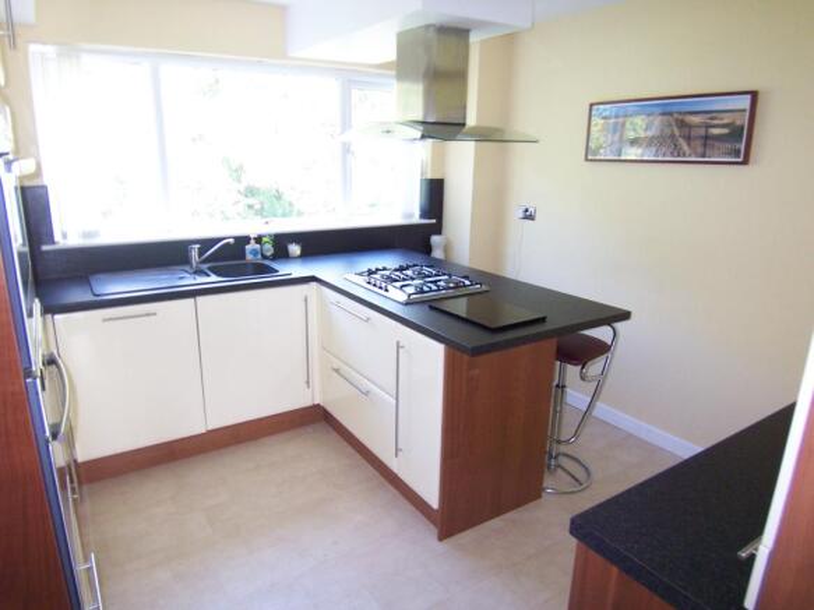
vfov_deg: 58.9
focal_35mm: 23
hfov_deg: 73.9
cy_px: 305
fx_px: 541
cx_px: 407
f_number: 2.8
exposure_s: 1/30
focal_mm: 3.8
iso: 200
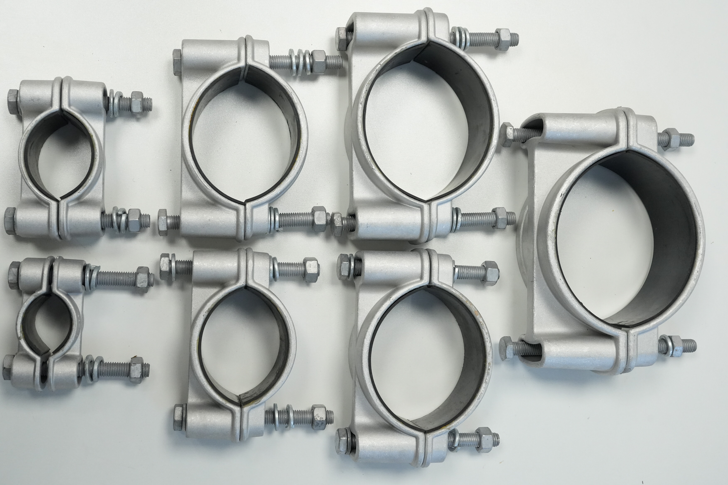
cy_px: 242
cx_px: 364
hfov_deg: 44.5
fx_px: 890
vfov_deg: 30.5
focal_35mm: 44
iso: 4000
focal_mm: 44
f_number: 8
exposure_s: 1/200
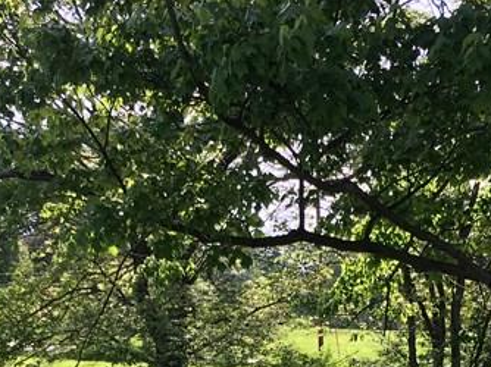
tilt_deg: -7.7
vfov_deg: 15.7
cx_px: 288
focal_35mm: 89
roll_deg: +0.9
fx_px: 1261
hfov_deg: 22.0
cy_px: 492
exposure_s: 1/375
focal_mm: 4.15
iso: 25
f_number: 2.2
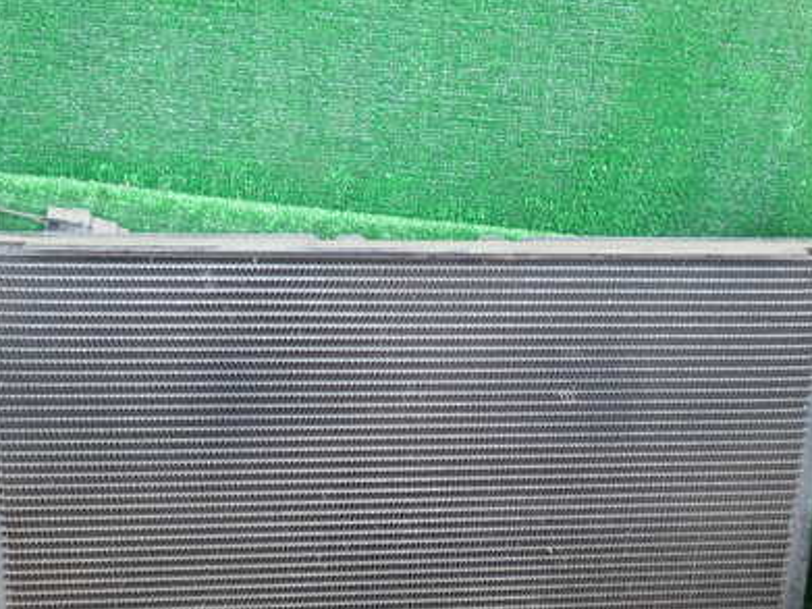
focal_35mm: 46
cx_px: 380
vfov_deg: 31.4
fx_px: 1079
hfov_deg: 41.2
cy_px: 380
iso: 100
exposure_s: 1/60
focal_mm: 5.4
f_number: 2.3
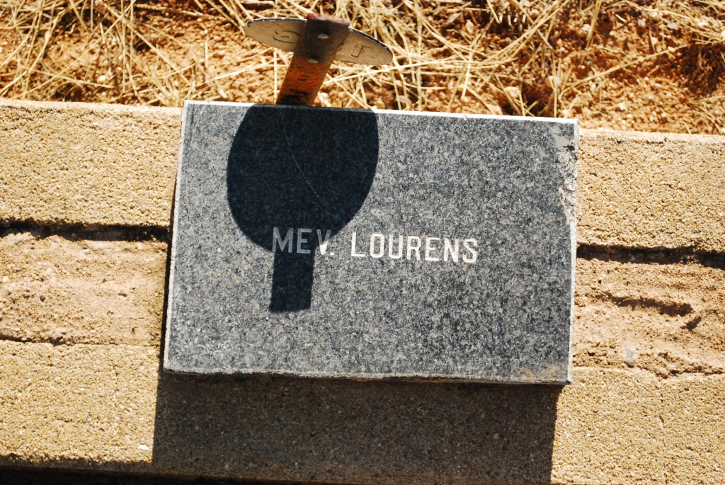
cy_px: 242
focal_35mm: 75
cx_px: 362
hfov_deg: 27.0
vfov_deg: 18.2
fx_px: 1512
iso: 1600
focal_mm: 50
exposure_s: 1/3200
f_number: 5.6
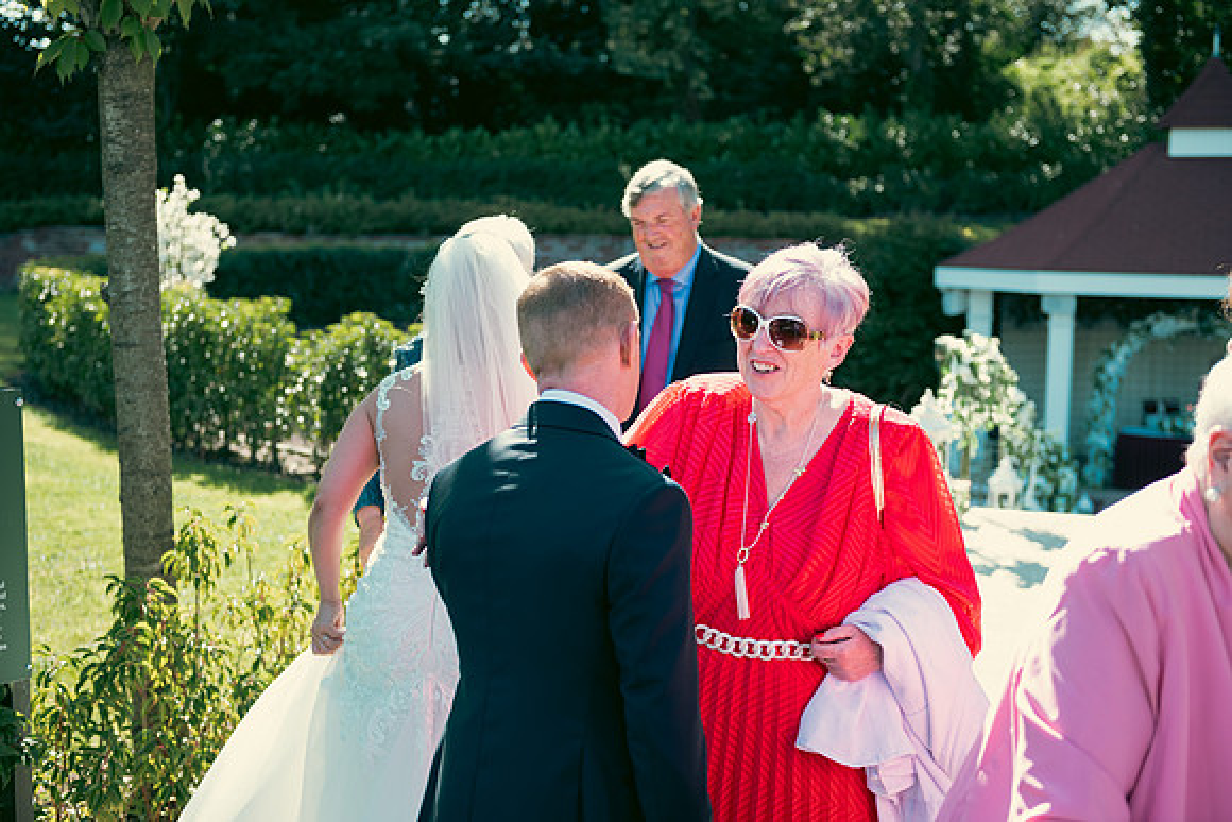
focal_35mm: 50
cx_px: 616
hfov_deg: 39.6
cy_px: 411
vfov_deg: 27.0
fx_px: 1711
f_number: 3.5
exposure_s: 1/320
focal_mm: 50
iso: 125
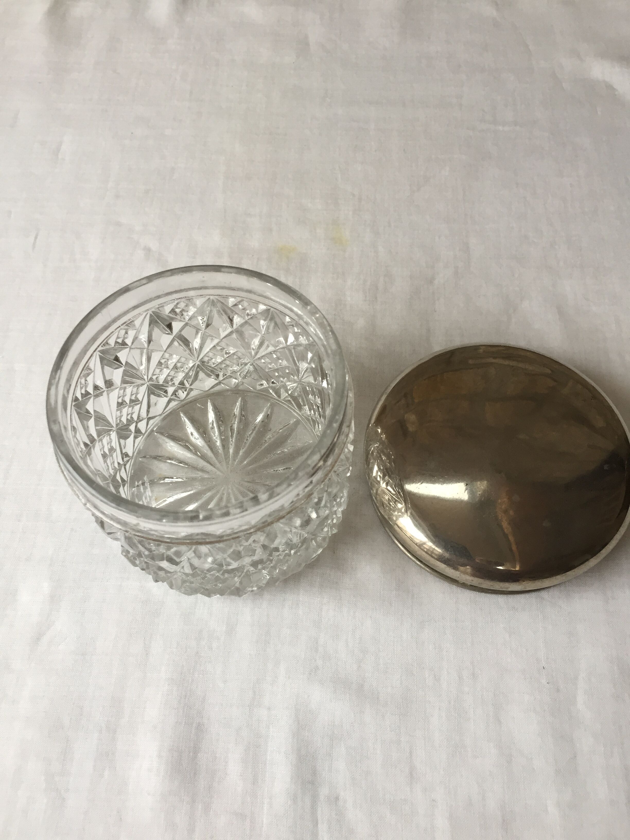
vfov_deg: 61.7
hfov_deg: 48.2
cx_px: 315
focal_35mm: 29
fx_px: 704
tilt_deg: -62.3
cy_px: 420
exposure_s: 1/33
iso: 80
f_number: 2.2
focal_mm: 4.15
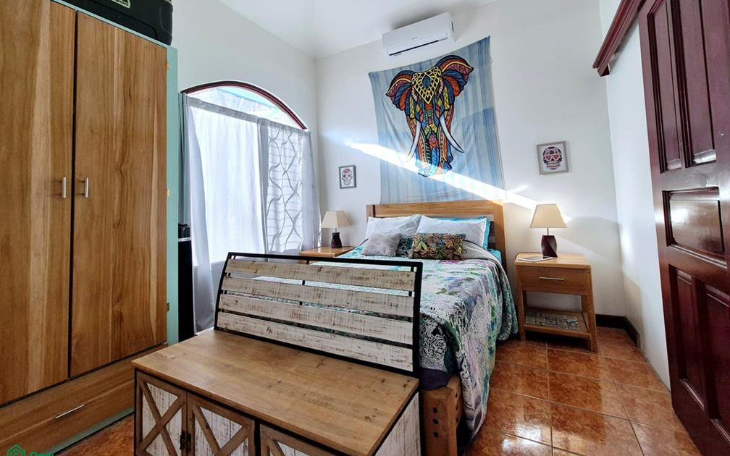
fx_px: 279
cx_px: 370
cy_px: 194
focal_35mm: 14
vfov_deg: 78.1
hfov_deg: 105.3
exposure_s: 1/370
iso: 200
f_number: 2.2
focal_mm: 2.2
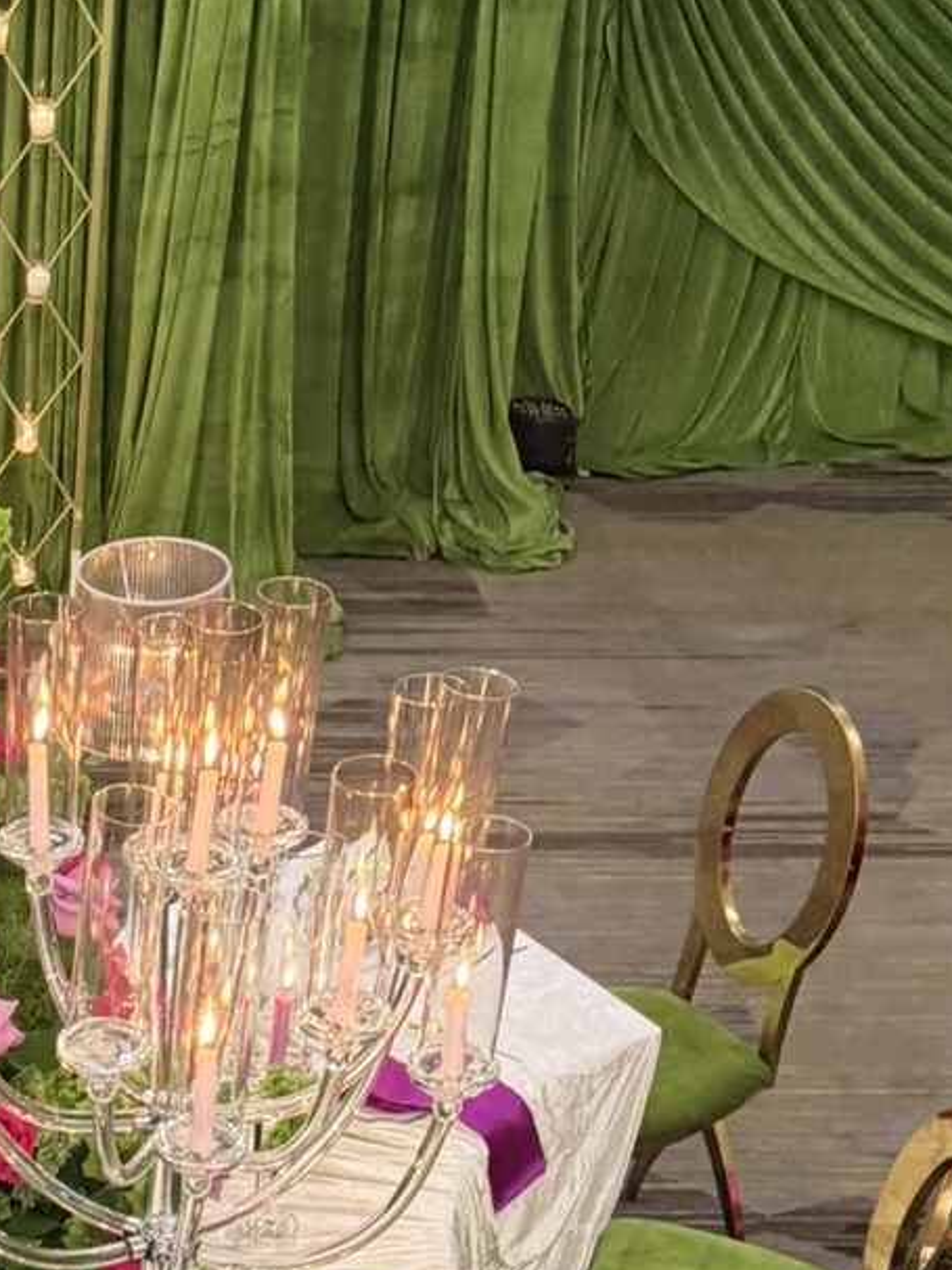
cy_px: 2101
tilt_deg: -46.4
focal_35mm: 81
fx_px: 2971
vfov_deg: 19.6
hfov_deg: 17.4
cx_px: -159
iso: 320
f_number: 1.78
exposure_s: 1/60
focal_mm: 6.76
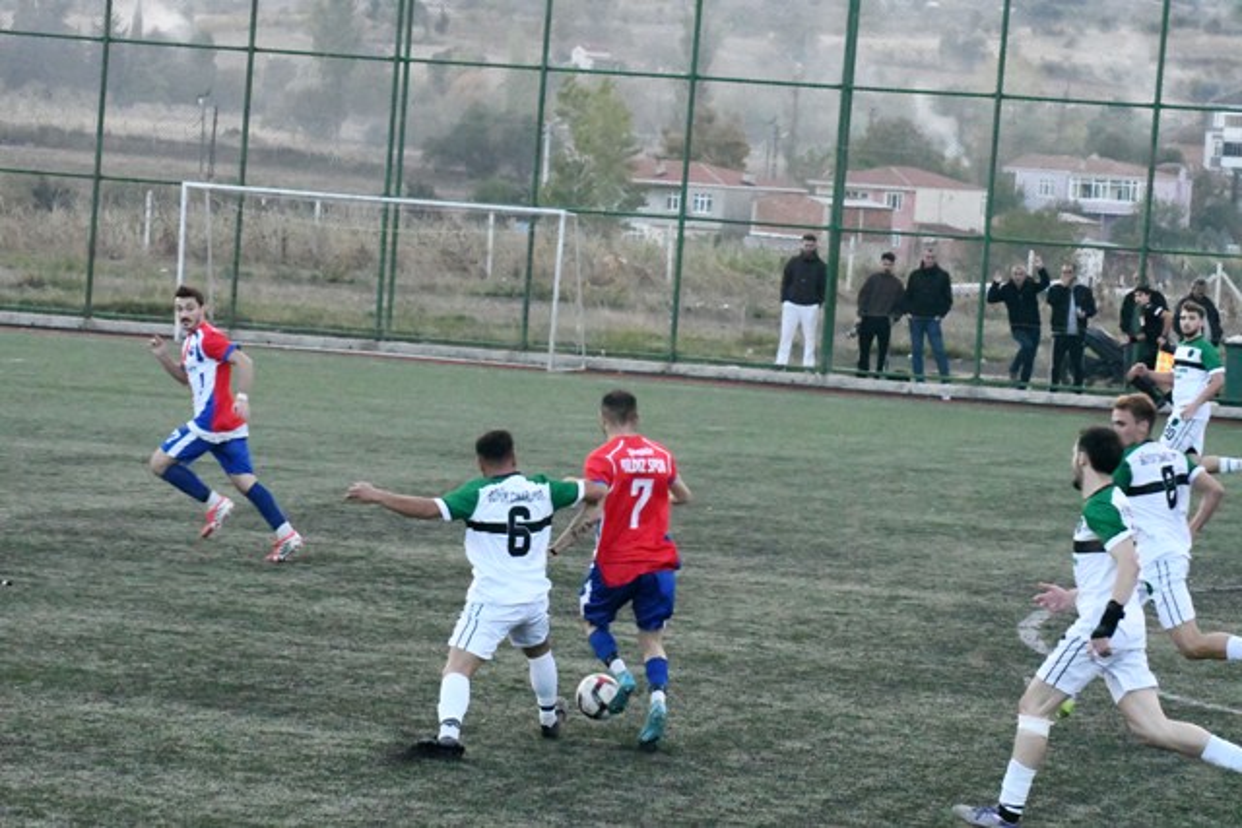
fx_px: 5693
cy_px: 414
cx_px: 621
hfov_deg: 12.4
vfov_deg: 8.3
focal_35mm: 165
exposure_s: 1/1600
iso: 25600
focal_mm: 110
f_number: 10
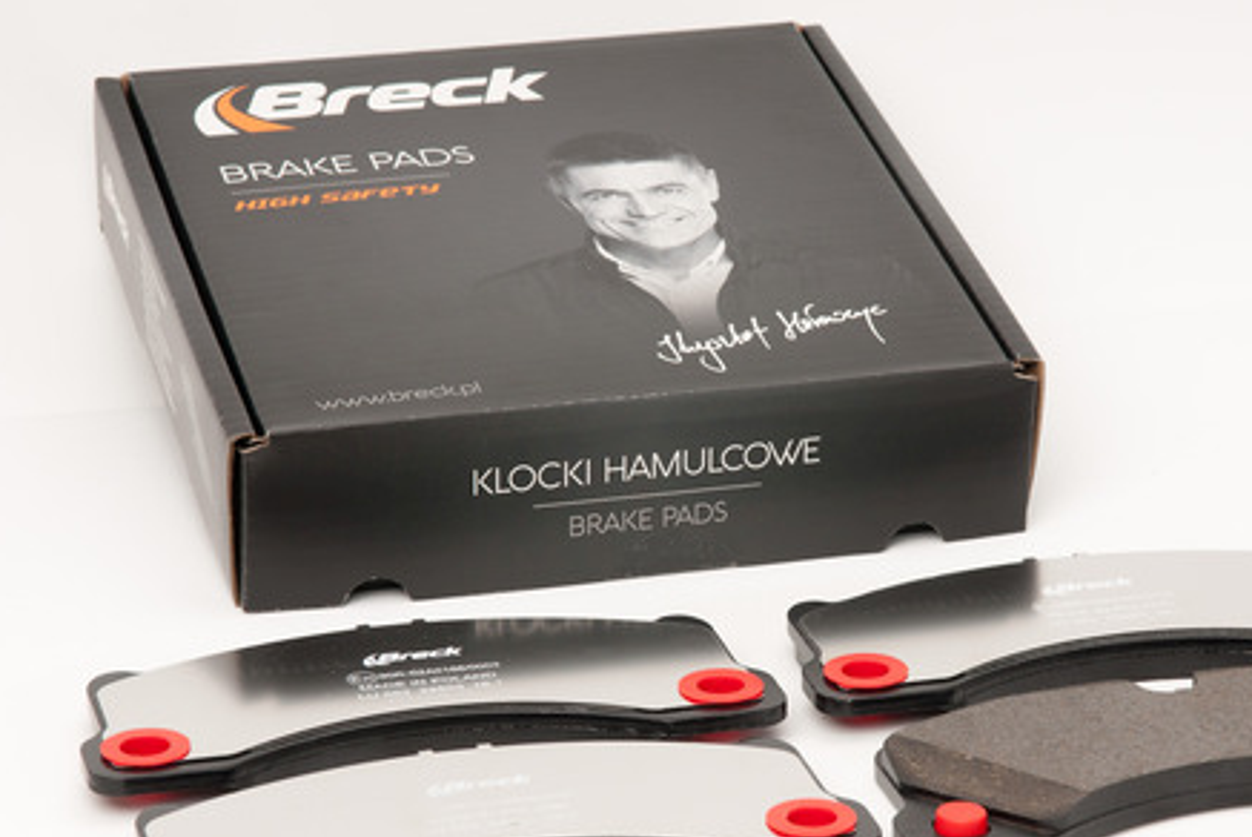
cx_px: 819
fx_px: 5011
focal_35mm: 144
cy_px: 476
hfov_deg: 14.2
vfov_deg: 9.5
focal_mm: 70
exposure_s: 1/200
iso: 100
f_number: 11
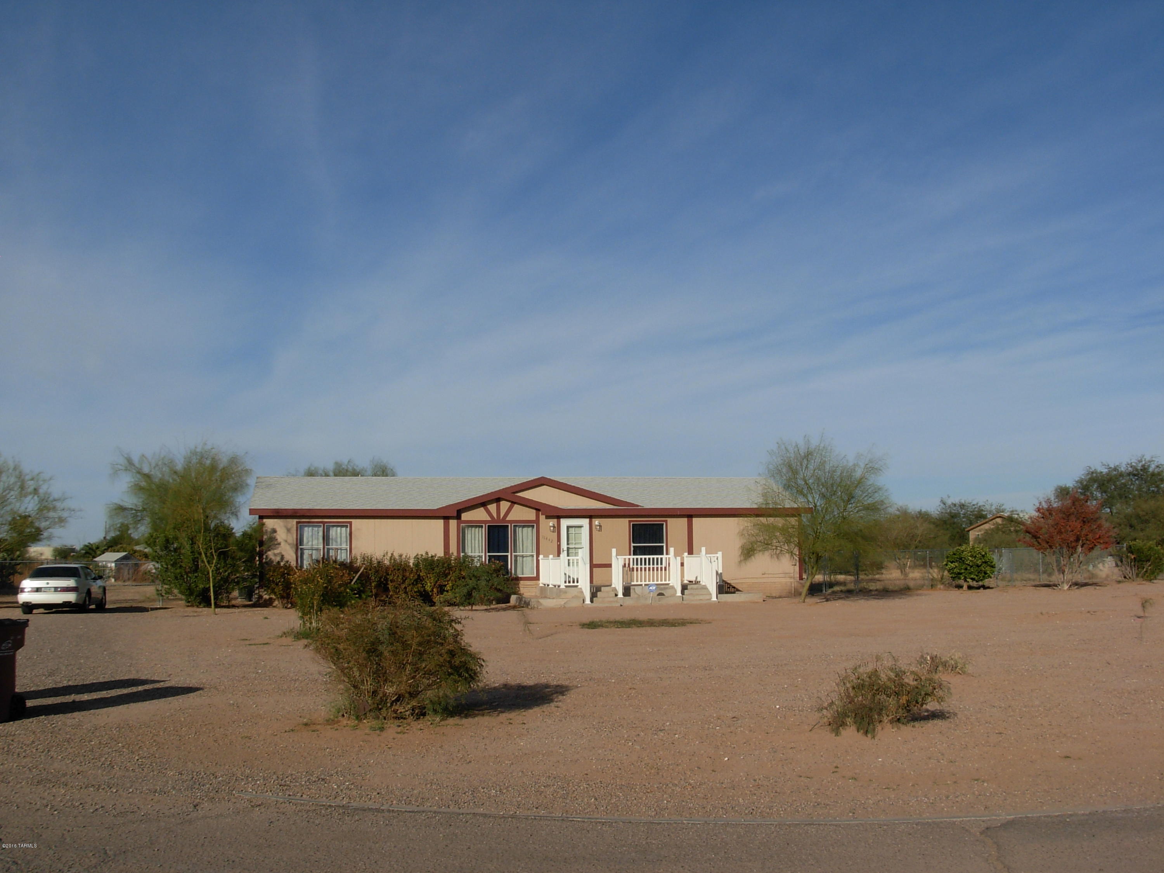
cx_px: 582
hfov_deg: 49.0
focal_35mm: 38
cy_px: 436
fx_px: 1278
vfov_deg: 37.7
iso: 79
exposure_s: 1/1024
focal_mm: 6.3
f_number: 4.9
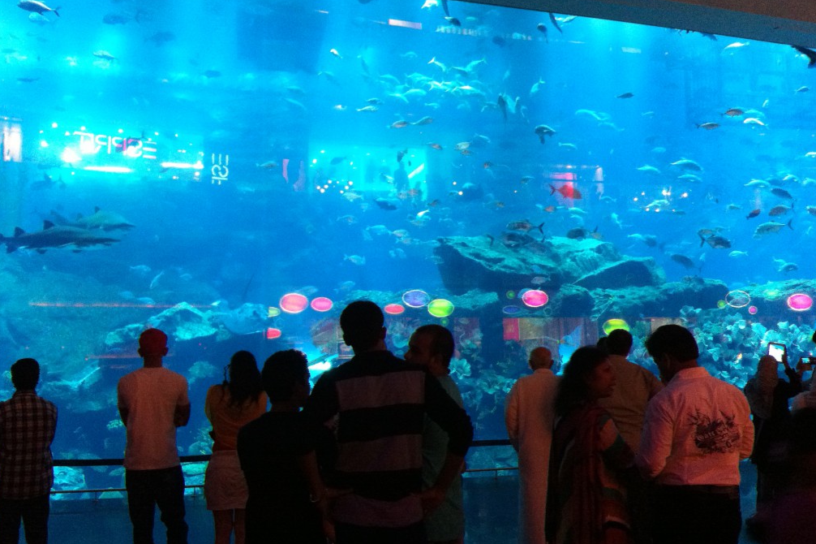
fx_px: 838
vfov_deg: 35.9
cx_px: 406
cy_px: 260
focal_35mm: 37
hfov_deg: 51.9
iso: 500
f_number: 2.8
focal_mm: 3.85
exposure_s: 1/17
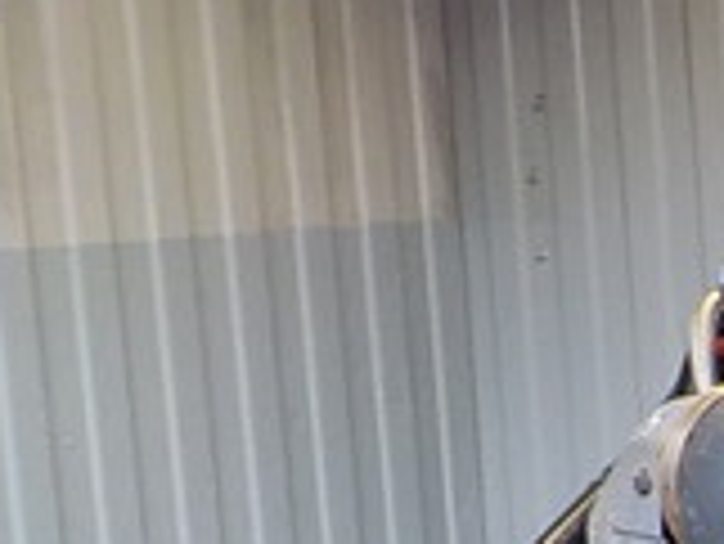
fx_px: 2491
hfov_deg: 14.2
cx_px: 1376
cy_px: 742
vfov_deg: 12.0
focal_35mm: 119
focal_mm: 4.1
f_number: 3.3
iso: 160
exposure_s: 1/30
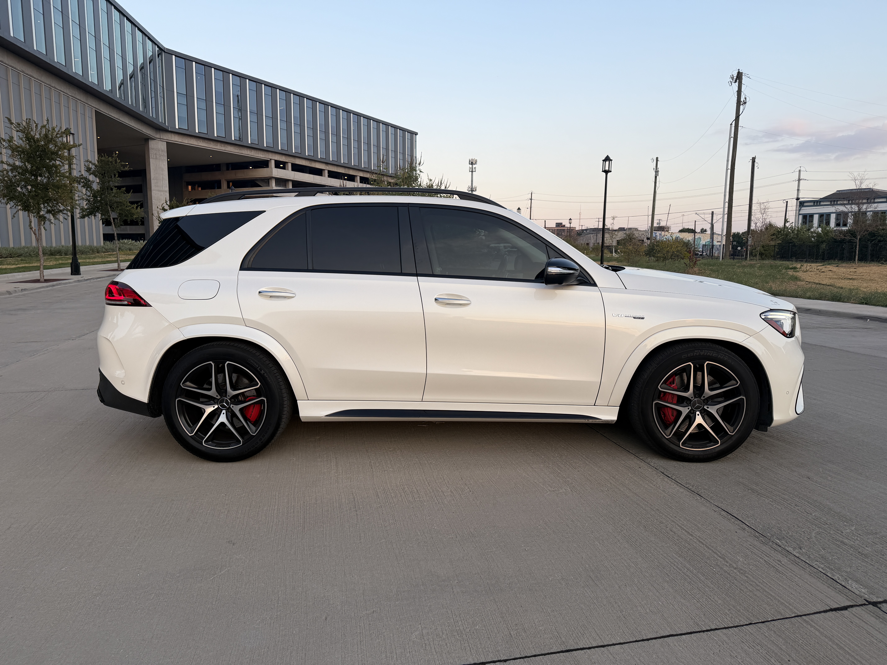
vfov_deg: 56.8
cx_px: 444
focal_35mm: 24
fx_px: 615
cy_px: 332
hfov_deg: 71.6
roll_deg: -0.8
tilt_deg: -8.4
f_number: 1.78
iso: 80
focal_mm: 6.76
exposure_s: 1/772
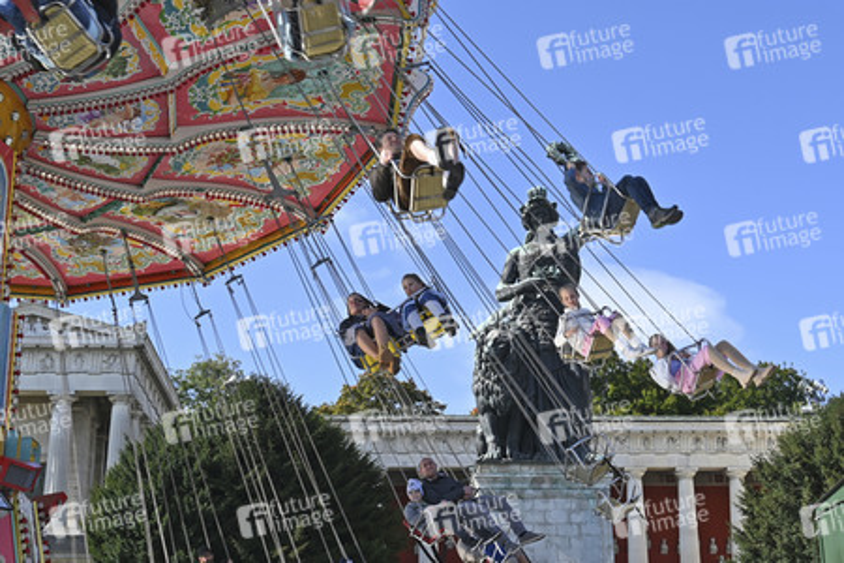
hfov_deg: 36.9
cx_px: 422
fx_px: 1266
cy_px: 282
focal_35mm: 54
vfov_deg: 25.1
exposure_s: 1/320
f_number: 6.3
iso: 100
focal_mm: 36
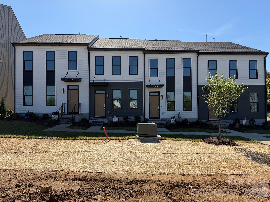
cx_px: 135
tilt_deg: +2.8
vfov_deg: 56.8
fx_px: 187
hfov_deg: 71.6
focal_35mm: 24
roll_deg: +0.6
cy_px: 101
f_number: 1.78
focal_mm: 6.76
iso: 80
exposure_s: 1/4673
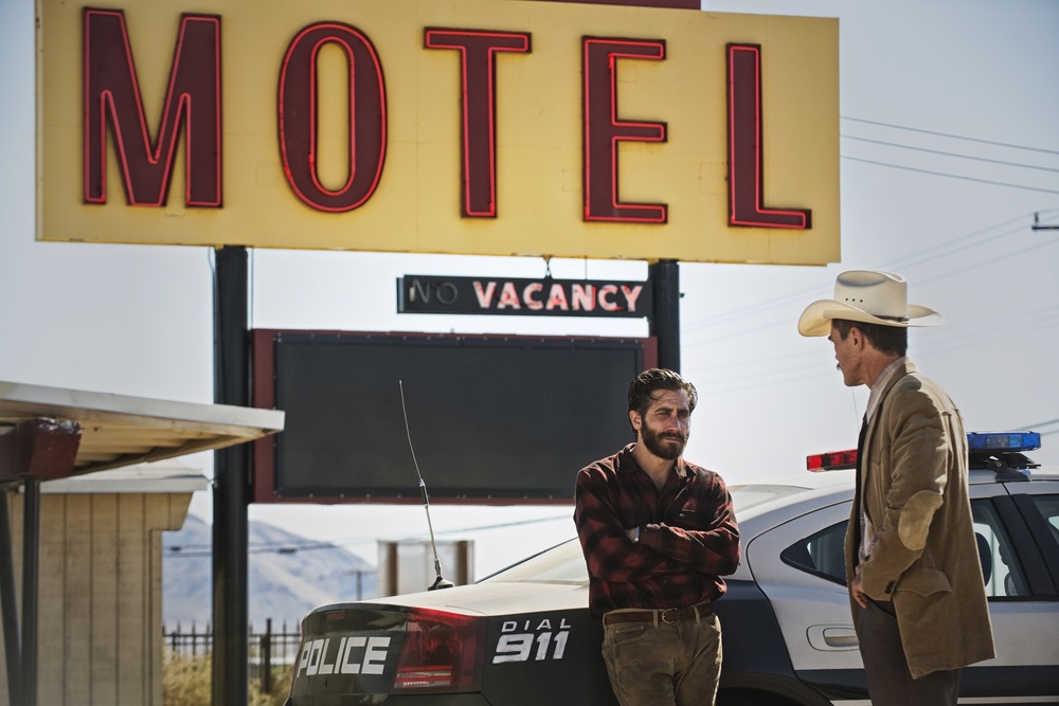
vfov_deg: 11.4
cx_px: 530
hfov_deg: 17.1
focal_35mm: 120
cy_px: 353
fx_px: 3530
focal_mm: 120
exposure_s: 1/250
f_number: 8
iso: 400
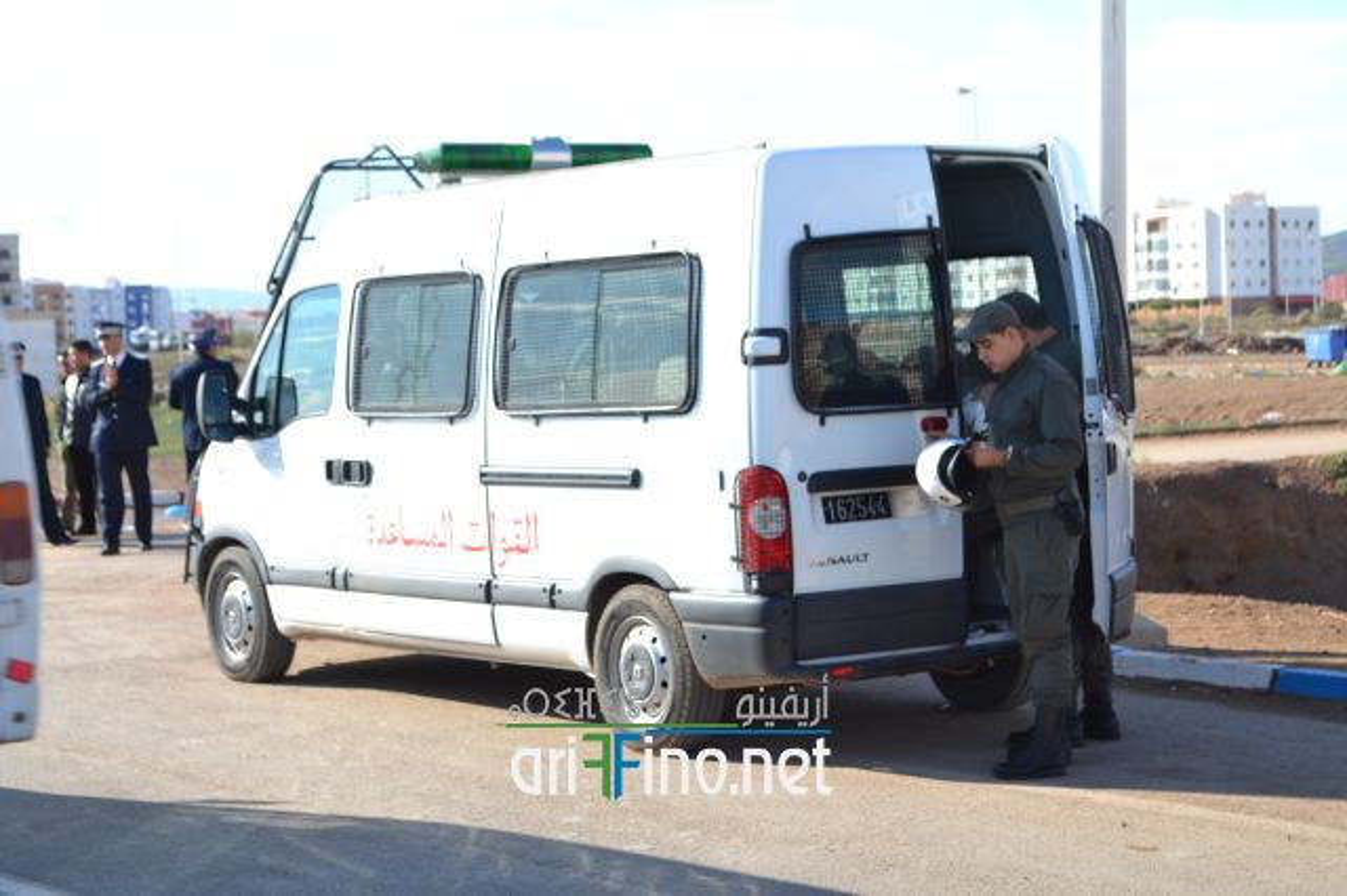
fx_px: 2917
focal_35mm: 78
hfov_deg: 26.0
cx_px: 674
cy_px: 448
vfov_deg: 17.5
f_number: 8
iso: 100
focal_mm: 52
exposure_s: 1/250
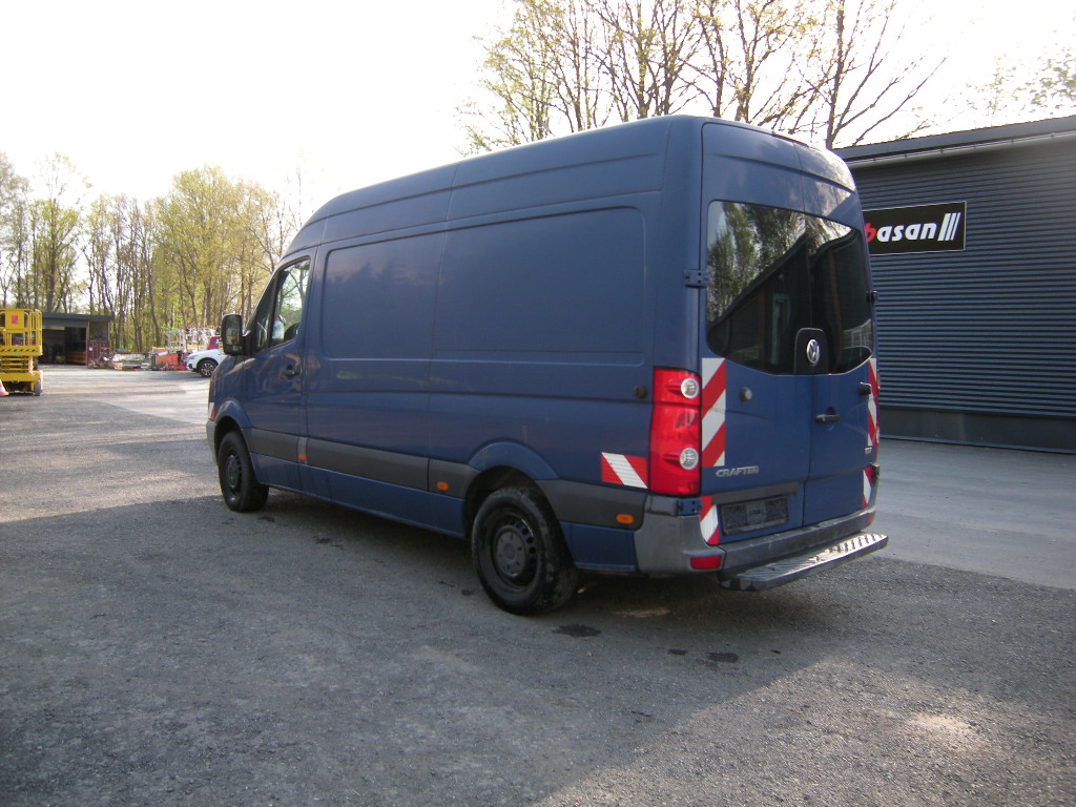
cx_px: 538
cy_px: 404
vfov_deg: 49.7
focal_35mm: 28
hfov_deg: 63.4
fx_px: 870
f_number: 2.8
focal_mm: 4.7
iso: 64
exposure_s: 1/129
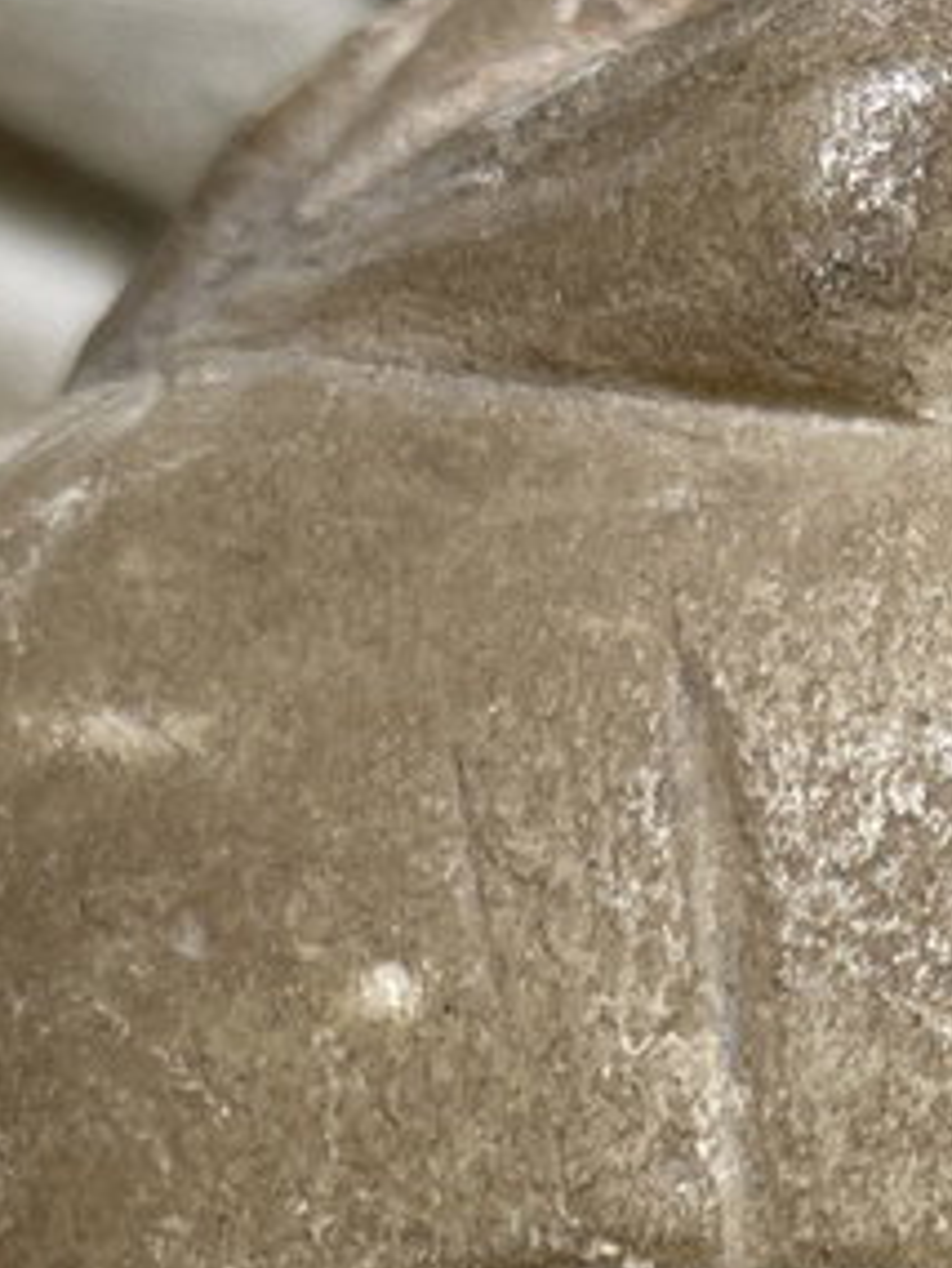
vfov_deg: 12.9
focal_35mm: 140
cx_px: 552
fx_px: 5130
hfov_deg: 10.6
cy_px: 2242
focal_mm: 4.2
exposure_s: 1/120
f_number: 1.6
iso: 40
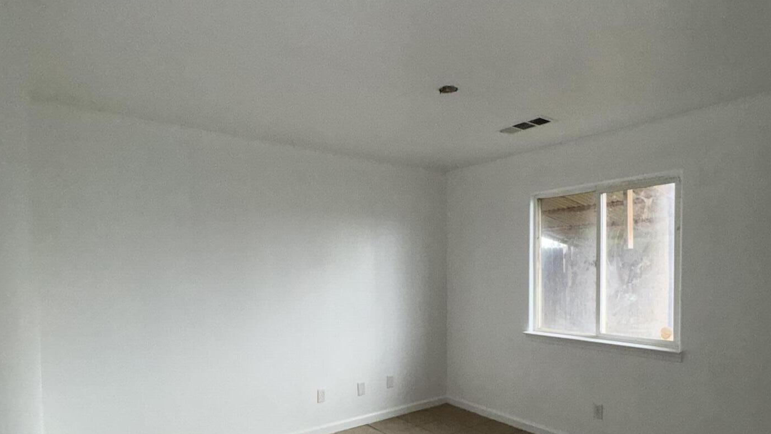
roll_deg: +0.9
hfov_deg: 81.1
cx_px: 414
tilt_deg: -1.6
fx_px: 450
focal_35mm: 22
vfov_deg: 50.7
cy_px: 284
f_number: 2.2
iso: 160
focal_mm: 2.22
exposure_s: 1/121
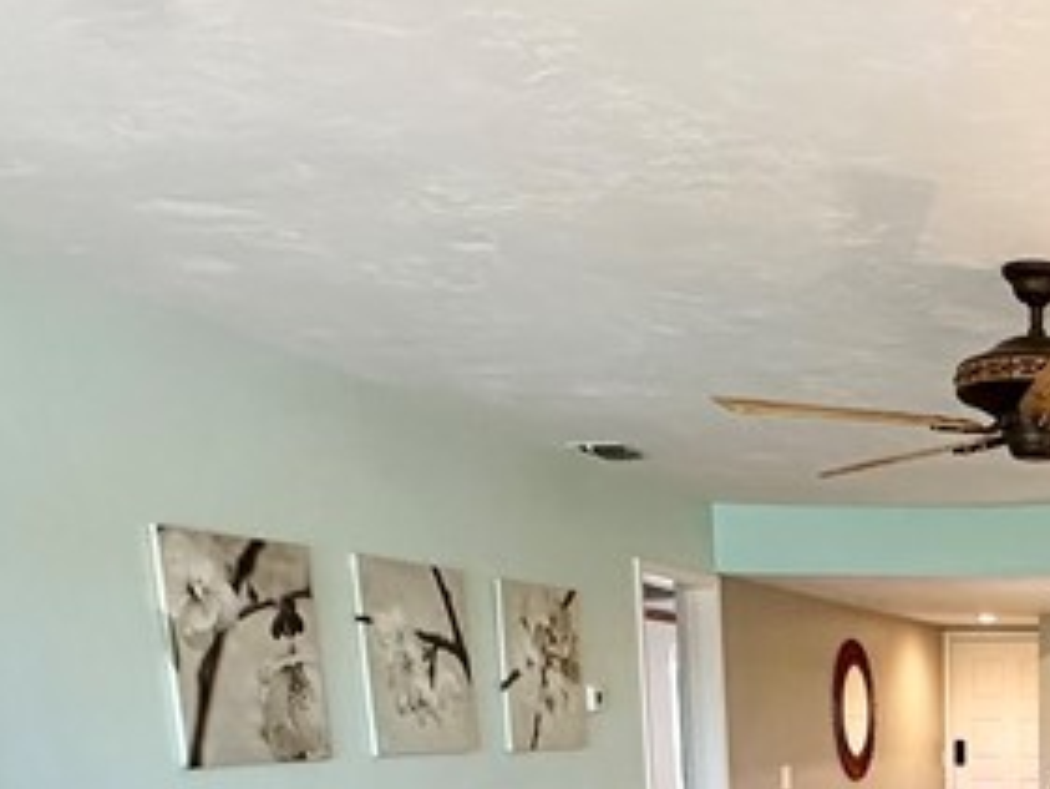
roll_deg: -0.5
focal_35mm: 51
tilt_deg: -13.1
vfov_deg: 24.1
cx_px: 1121
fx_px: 1548
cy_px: 1092
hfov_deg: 33.3
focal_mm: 2.22
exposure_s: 1/60
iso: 200
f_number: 2.2
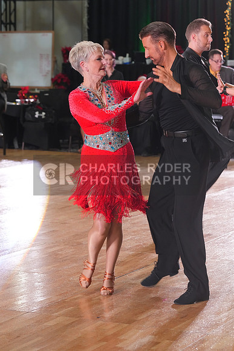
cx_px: 117
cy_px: 176
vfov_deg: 17.9
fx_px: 1111
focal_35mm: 114
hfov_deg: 12.0
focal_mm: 114
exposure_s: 1/200
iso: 3200
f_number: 5.6
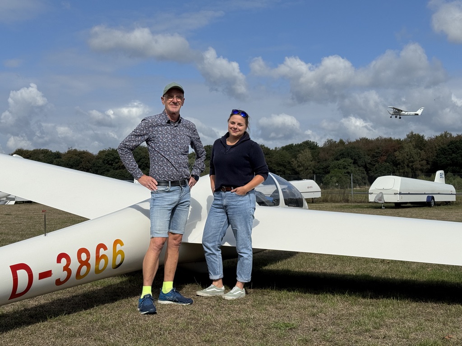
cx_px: 231
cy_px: 173
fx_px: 641
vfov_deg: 30.3
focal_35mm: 48
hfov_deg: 39.7
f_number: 1.78
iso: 64
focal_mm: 6.76
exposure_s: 1/10526
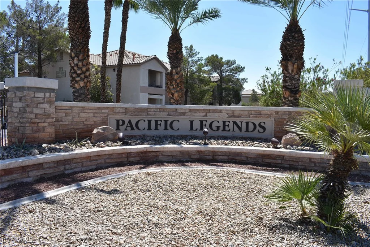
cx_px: 185
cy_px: 124
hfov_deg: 67.4
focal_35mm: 27
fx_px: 278
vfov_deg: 48.0
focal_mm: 18
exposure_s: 1/320
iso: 200
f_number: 9
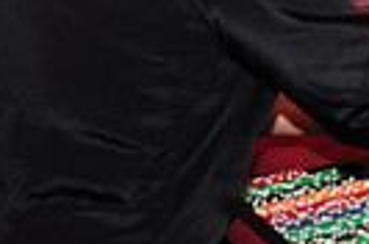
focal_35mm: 190
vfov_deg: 7.1
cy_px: -46
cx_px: 658
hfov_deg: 10.2
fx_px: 1945
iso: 640
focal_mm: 29
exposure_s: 1/60
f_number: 2.8
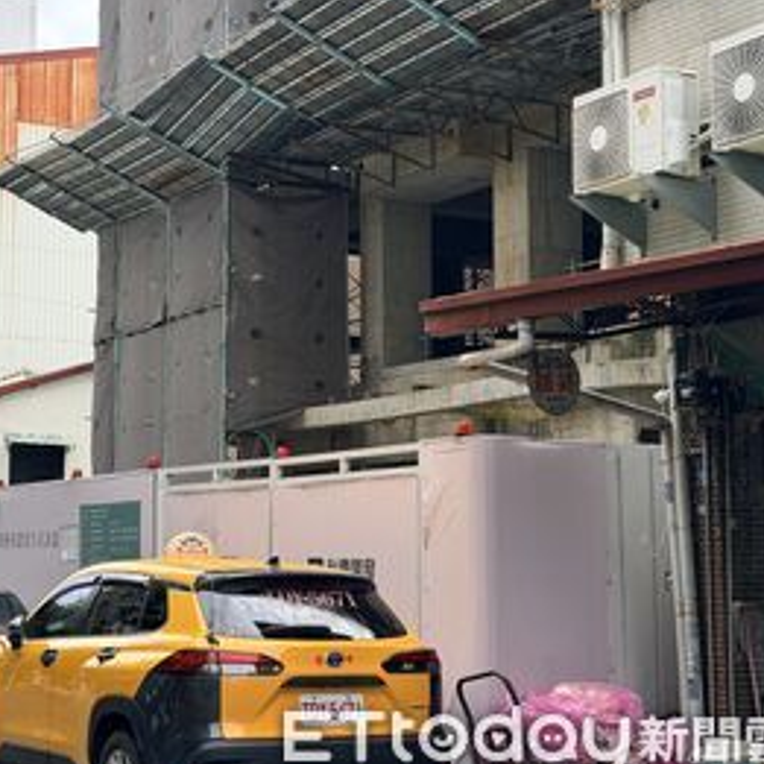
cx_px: 231
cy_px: 357
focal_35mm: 65
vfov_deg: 26.5
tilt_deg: +7.5
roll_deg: -0.2
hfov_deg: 26.3
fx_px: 1623
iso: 100
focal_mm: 6.76
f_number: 1.78
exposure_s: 1/1931
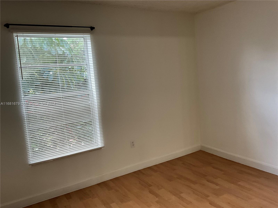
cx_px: 139
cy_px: 104
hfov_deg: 61.7
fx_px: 233
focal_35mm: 29
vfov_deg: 48.2
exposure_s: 1/73
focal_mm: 3
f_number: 1.8
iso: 64
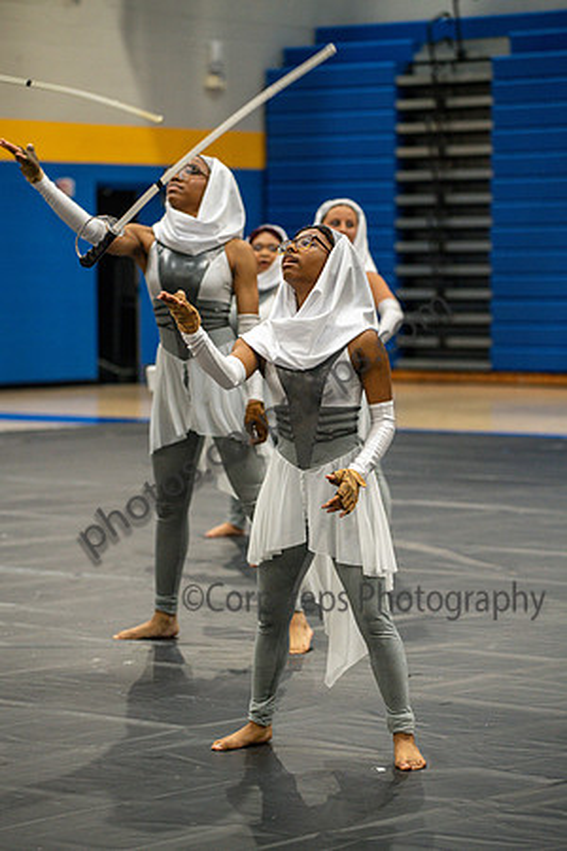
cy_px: 426
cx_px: 284
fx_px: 2953
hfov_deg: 11.0
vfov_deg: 16.4
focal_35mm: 125
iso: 5600
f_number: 4
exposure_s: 1/500
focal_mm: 125
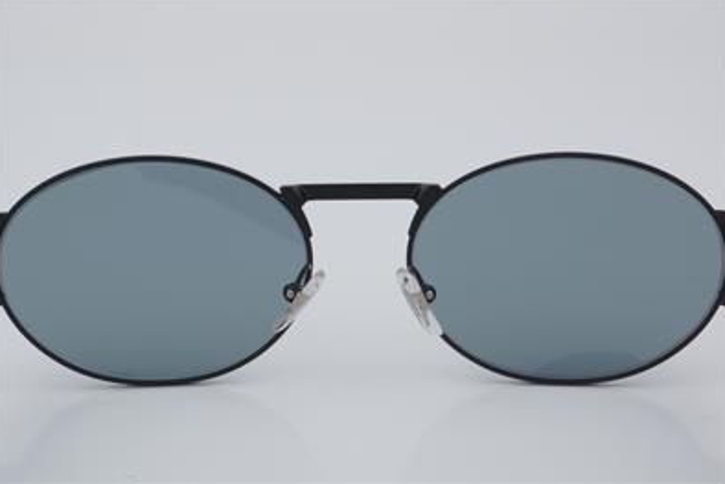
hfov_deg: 26.6
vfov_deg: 18.0
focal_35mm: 76
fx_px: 1531
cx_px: 362
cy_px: 241
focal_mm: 50
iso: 100
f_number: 32
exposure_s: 1/4
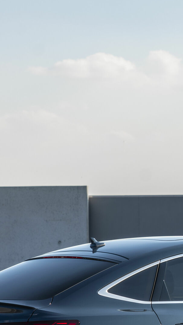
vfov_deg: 9.5
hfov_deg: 5.3
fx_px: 1958
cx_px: 232
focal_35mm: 227
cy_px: 262
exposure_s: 1/200
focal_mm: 81
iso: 50
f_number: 6.3
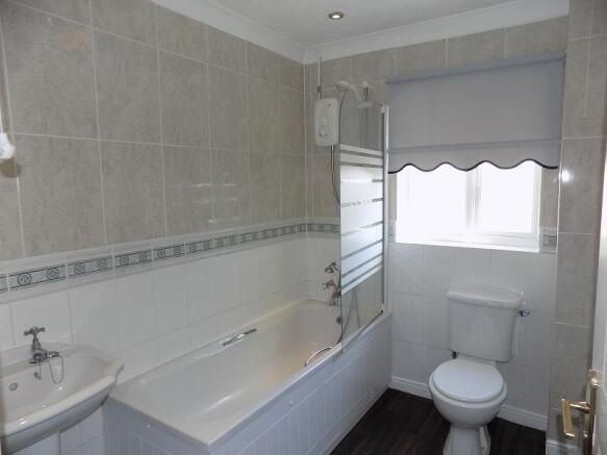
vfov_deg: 58.9
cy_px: 228
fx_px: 403
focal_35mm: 23
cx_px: 304
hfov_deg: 73.9
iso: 100
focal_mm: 4
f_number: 3.1
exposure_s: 1/30
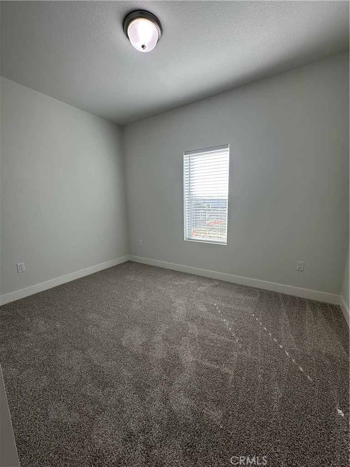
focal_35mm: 14
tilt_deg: -8.7
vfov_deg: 102.1
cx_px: 175
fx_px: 189
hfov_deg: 85.7
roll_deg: +0.3
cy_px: 234
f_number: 2.2
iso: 40
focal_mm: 2.22
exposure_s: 1/127
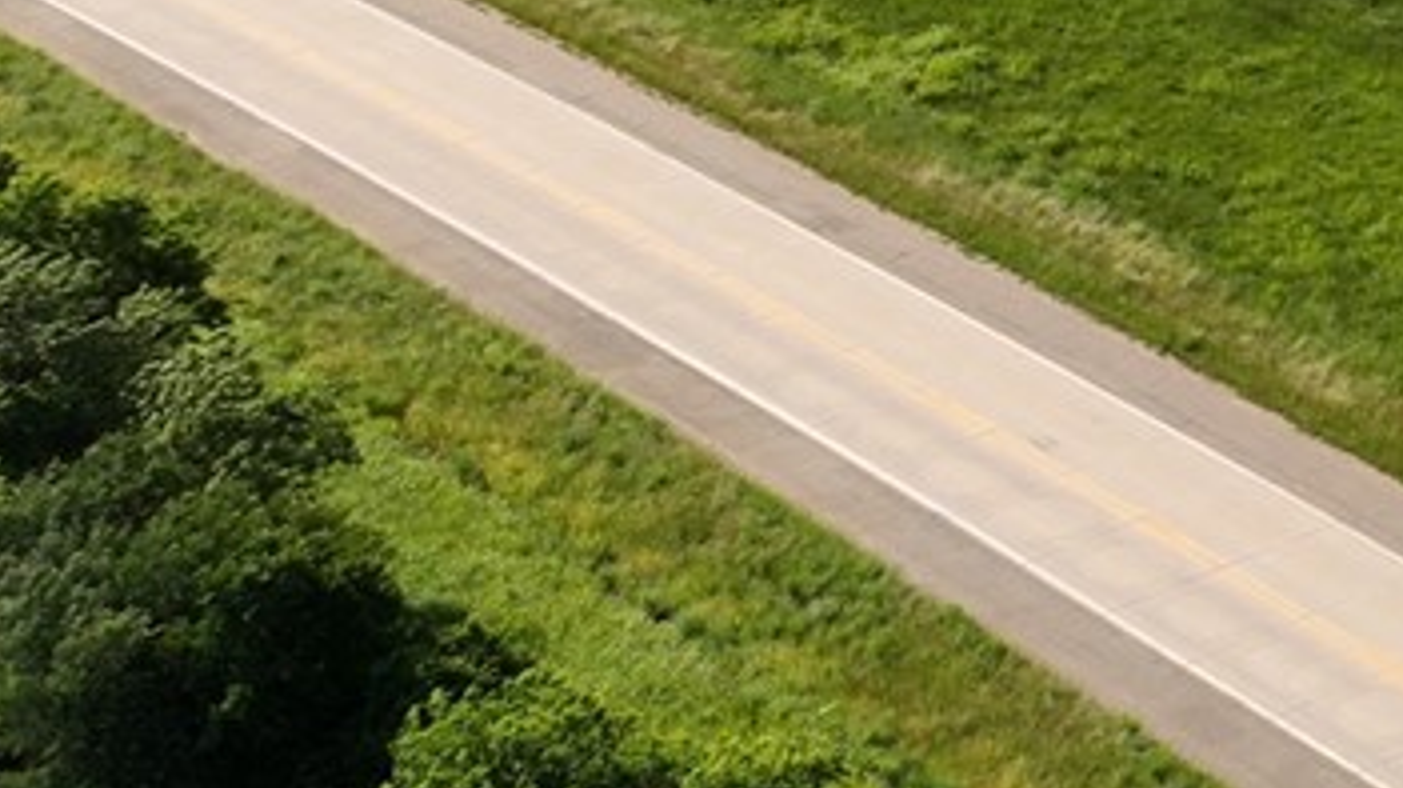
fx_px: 5317
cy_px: -428
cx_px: 2978
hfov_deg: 12.8
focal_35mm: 143
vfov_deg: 8.3
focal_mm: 12.29
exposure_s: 1/120
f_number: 2.8
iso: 110
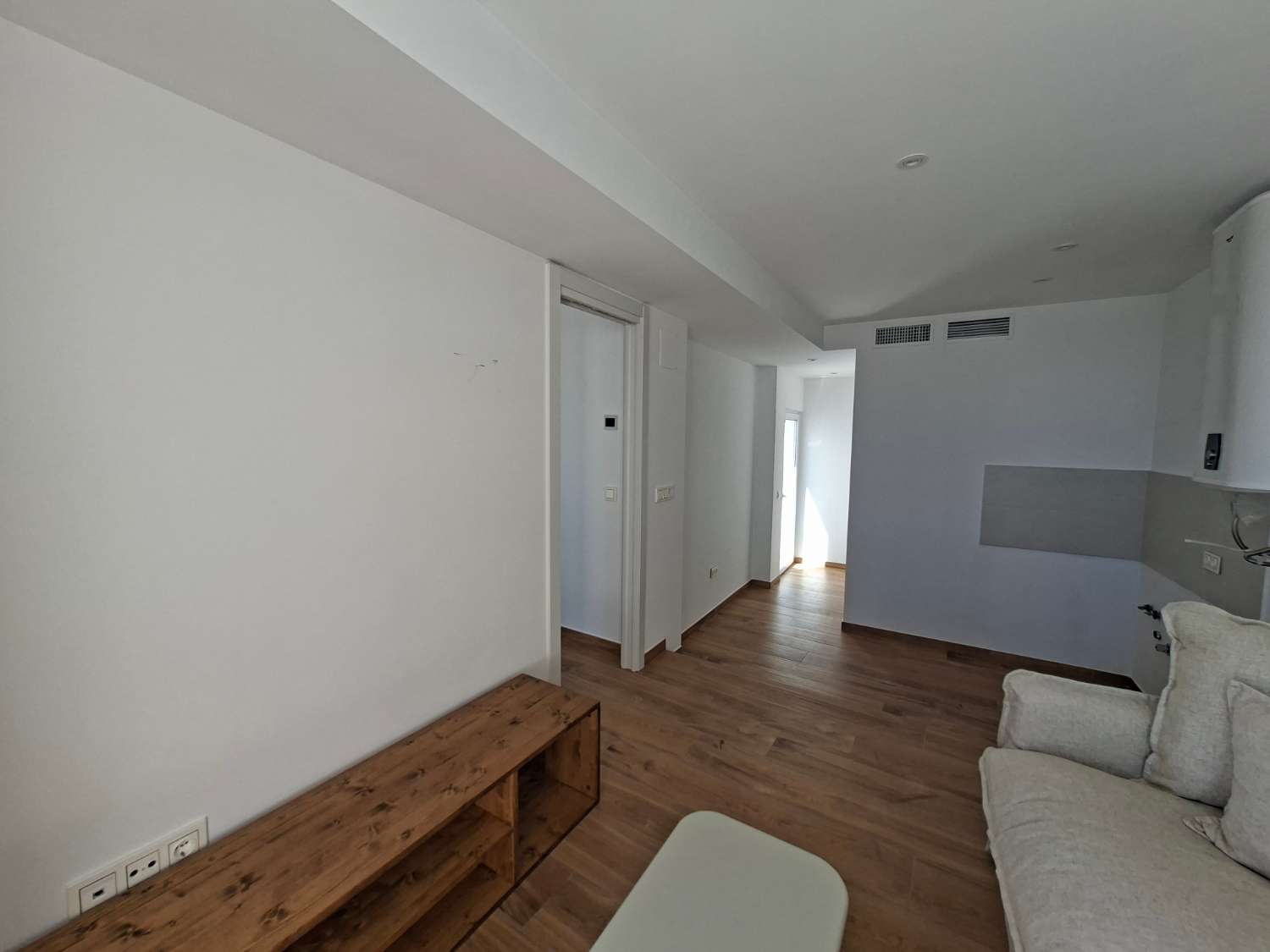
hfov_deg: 106.2
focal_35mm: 13
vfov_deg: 89.9
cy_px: 476
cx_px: 635
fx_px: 477
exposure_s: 1/155
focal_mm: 1.74
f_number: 2.2
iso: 40
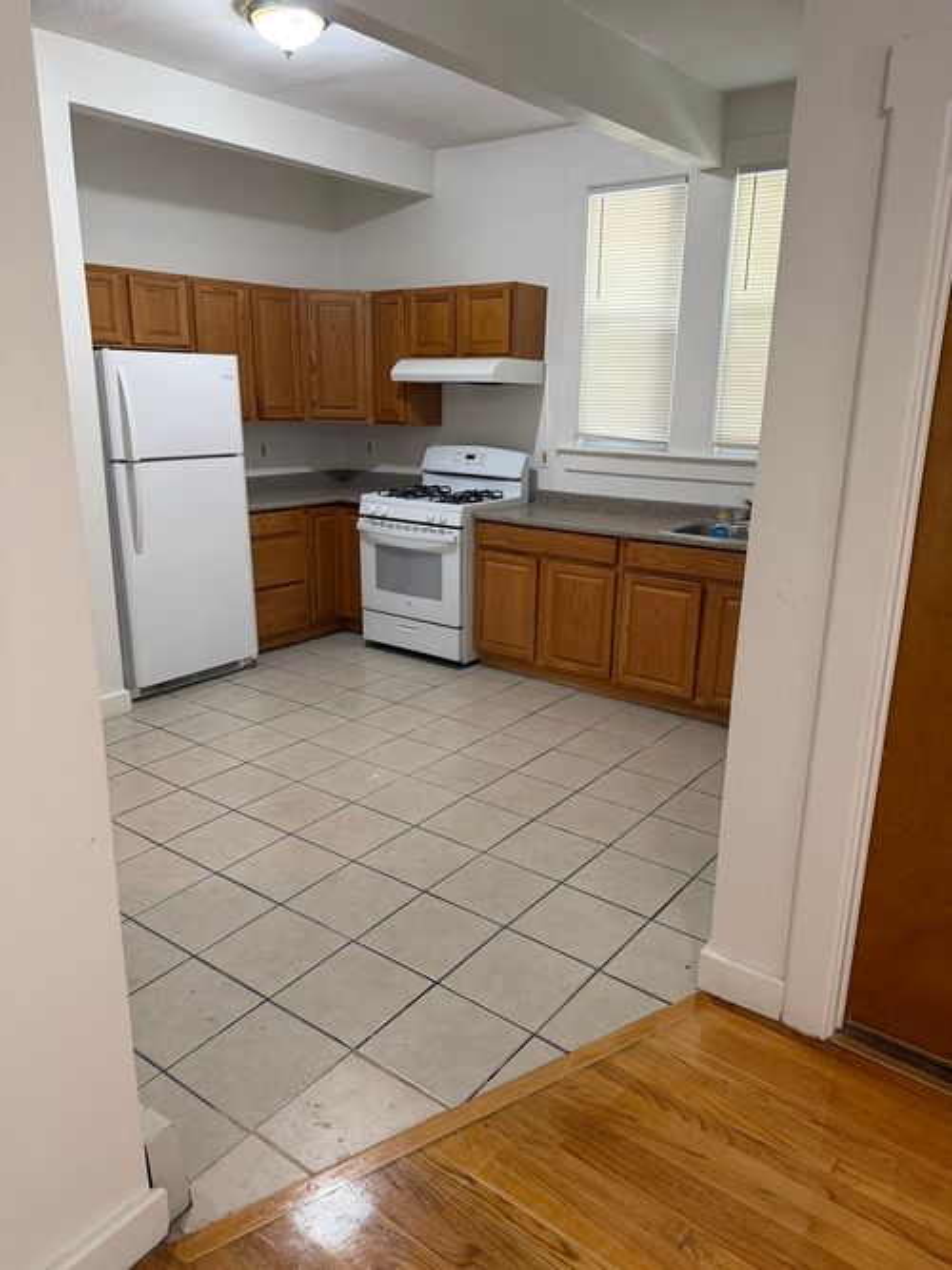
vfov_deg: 71.6
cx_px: 476
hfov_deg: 56.8
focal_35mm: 24
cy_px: 635
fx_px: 880
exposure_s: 1/60
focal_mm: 6.76
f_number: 1.78
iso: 200
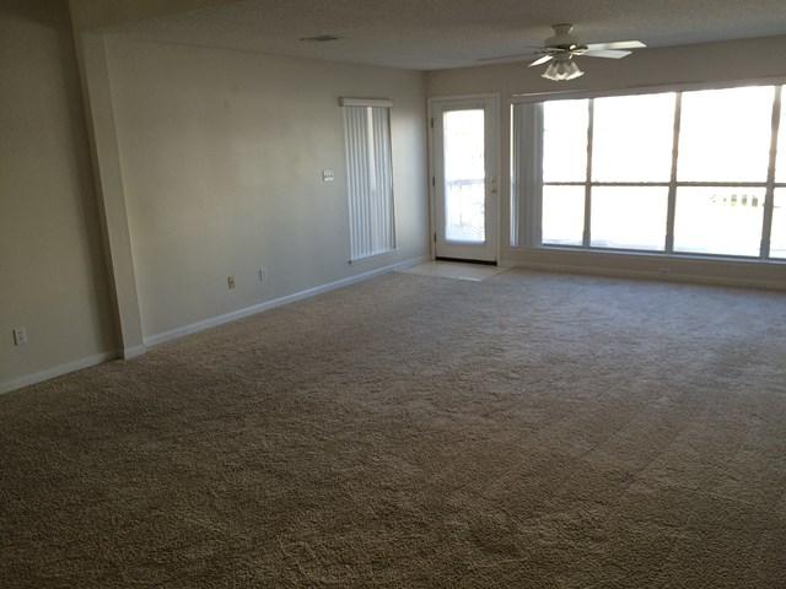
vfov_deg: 48.2
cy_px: 294
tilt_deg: -14.3
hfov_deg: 61.7
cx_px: 393
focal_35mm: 29
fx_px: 658
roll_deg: +1.8
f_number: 2.2
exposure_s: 1/120
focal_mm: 4.15
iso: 64
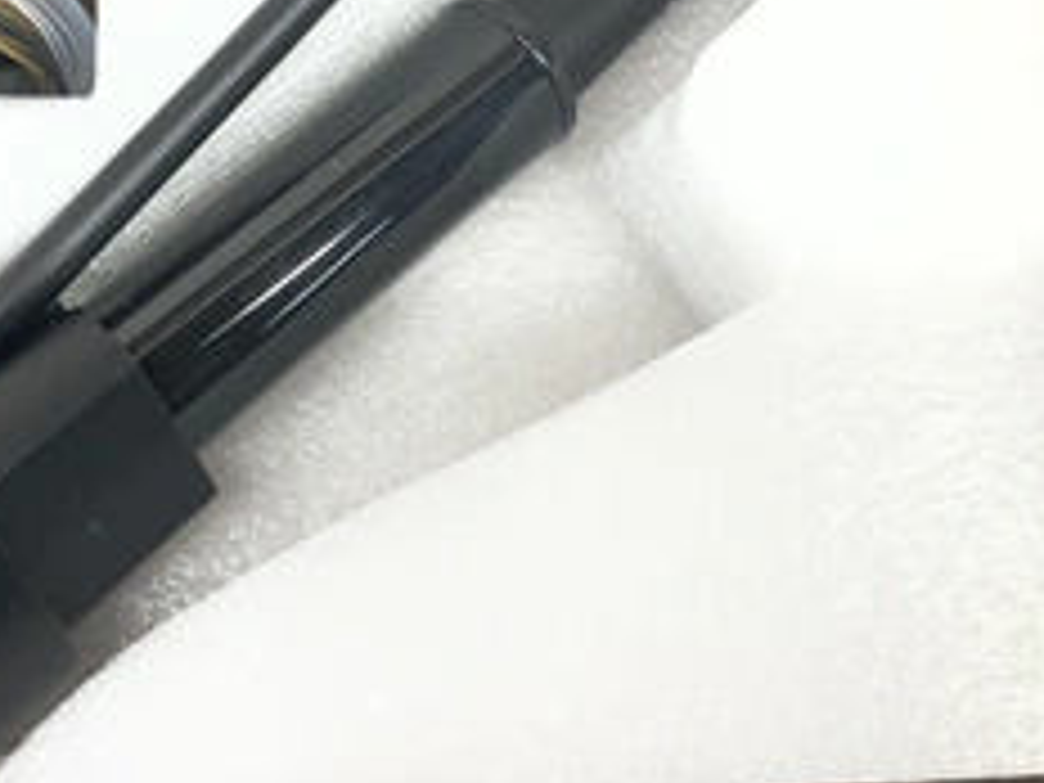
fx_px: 1508
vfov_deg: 28.7
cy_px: 207
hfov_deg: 37.7
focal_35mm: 50
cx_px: 333
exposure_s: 1/120
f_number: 1.8
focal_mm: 3
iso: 32
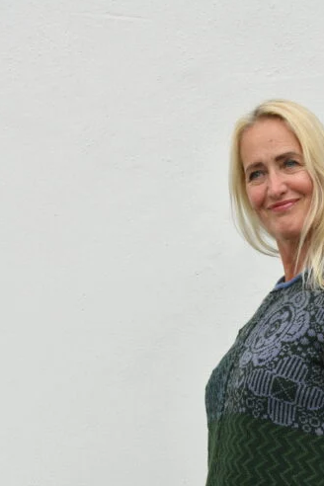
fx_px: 1728
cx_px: 280
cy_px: 425
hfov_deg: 10.7
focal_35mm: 128
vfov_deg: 15.8
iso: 1600
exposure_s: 1/500
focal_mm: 70
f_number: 11
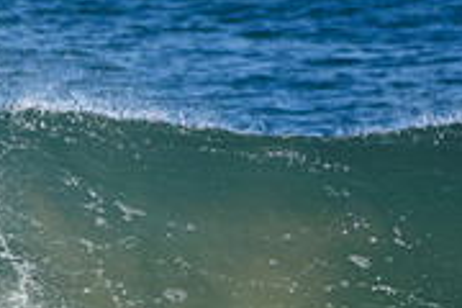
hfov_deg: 0.9
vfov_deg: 0.6
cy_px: 381
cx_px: -259
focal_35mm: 2413
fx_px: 30964
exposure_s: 1/4000
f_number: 5.6
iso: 640
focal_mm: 500
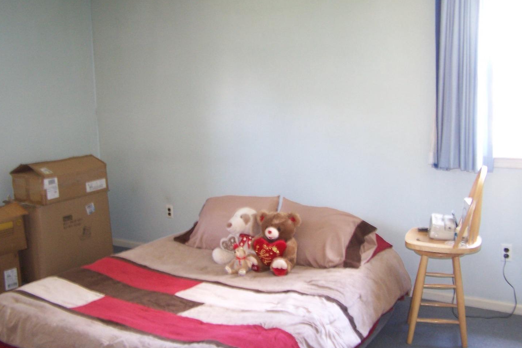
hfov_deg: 48.5
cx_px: 263
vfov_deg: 33.4
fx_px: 580
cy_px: 172
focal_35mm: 40
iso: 140
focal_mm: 6.3
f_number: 2.8
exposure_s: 1/8
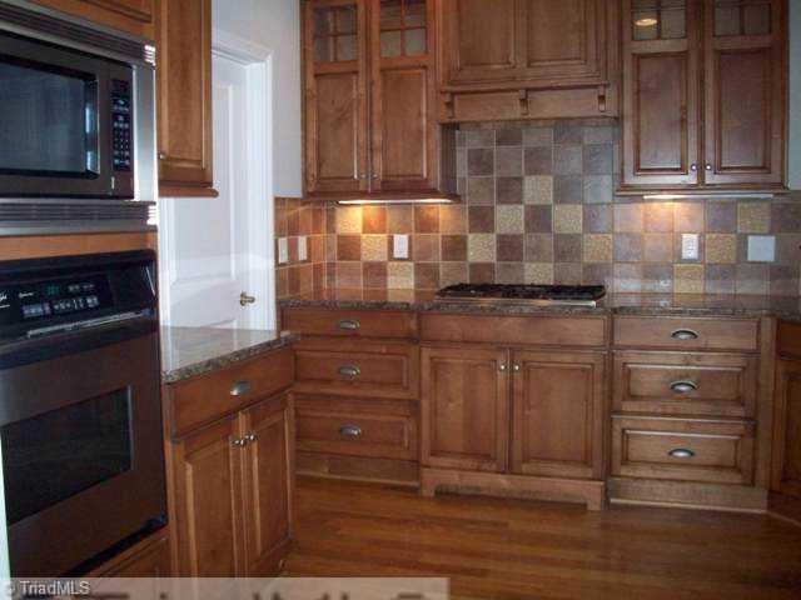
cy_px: 300
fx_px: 856
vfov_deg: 38.7
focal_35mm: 37
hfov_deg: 50.1
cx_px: 400
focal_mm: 6.2
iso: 200
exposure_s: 1/45
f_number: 2.8
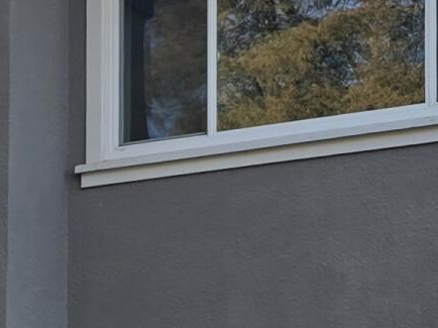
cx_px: -398
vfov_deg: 9.1
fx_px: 2011
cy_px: 505
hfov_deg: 11.4
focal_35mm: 159
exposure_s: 1/431
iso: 12
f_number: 1.7
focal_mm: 6.3
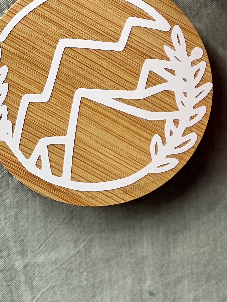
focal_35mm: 147
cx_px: 258
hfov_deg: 10.0
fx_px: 1285
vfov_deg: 13.3
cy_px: 15
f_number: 2
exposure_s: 1/390
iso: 32
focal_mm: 6
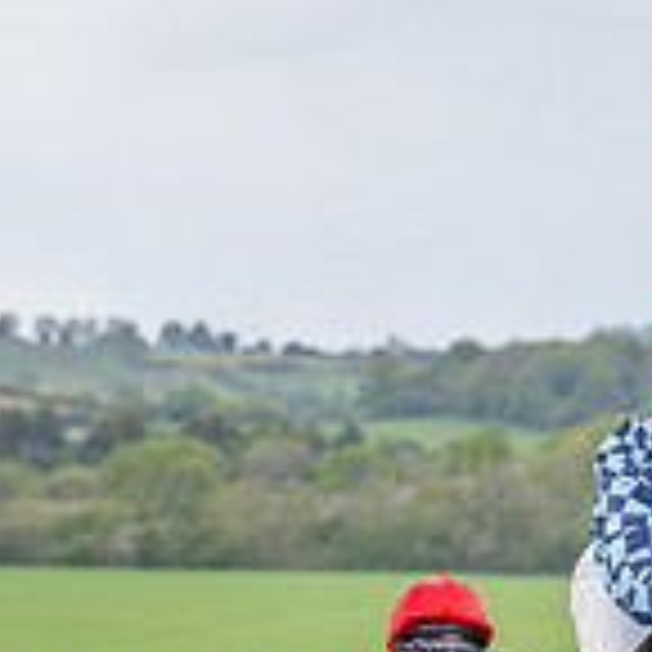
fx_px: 10016
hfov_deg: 3.7
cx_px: -4
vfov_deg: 3.7
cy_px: 1182
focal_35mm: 470
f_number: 4
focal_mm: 70
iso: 400
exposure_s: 1/1600
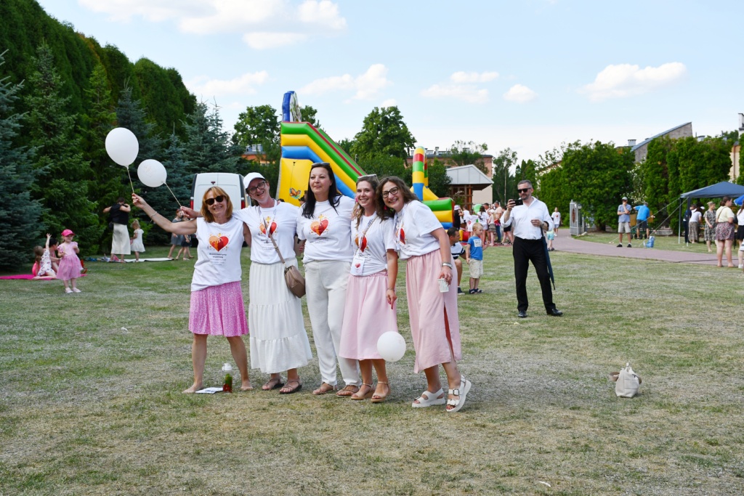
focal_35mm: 52
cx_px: 372
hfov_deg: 38.2
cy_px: 248
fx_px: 1075
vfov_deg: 26.0
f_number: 8
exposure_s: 1/250
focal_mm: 35
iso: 110
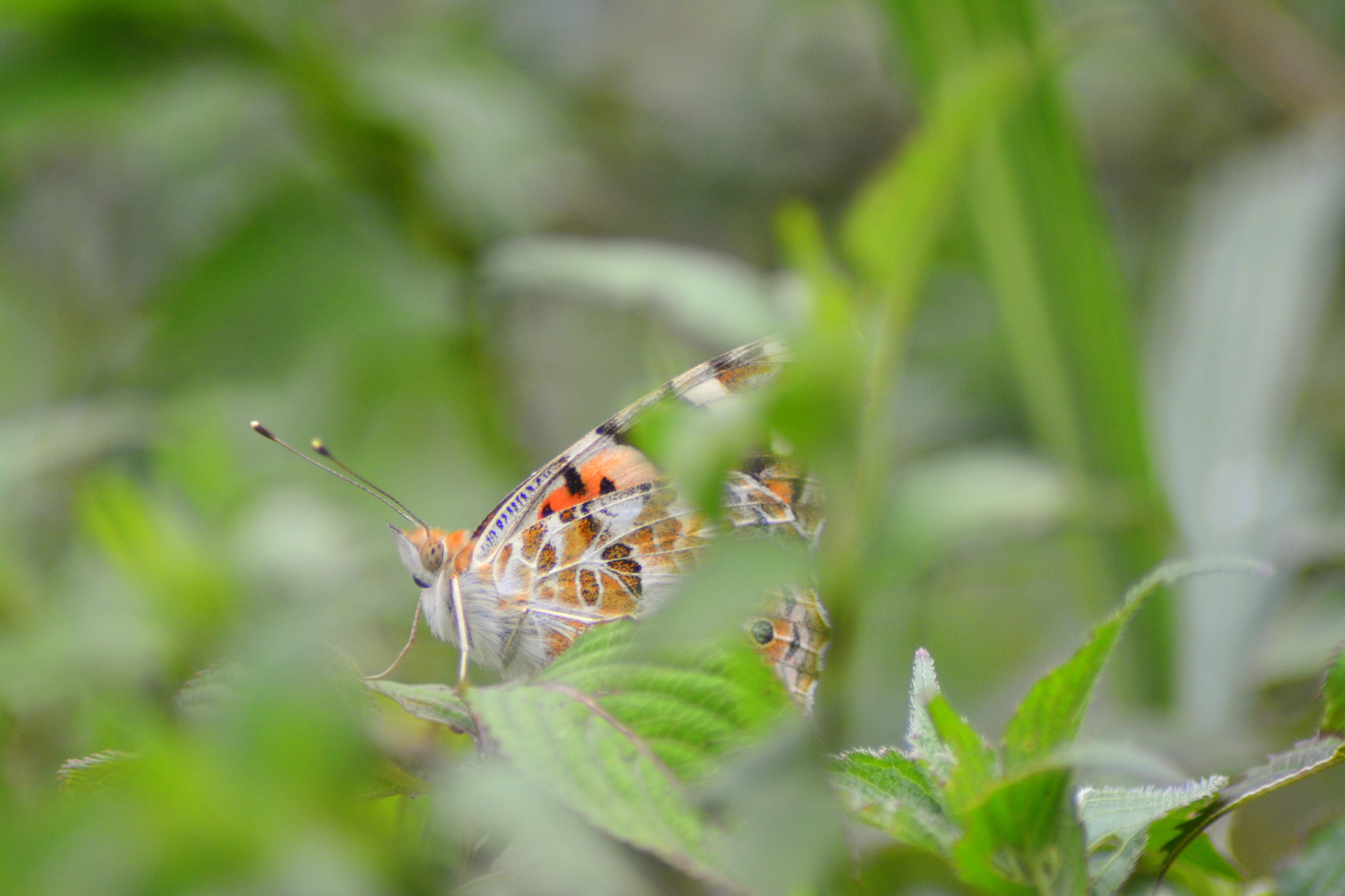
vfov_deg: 3.1
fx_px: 16810
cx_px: 672
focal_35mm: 450
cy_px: 448
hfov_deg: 4.6
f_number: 5.6
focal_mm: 300
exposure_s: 1/640
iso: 800
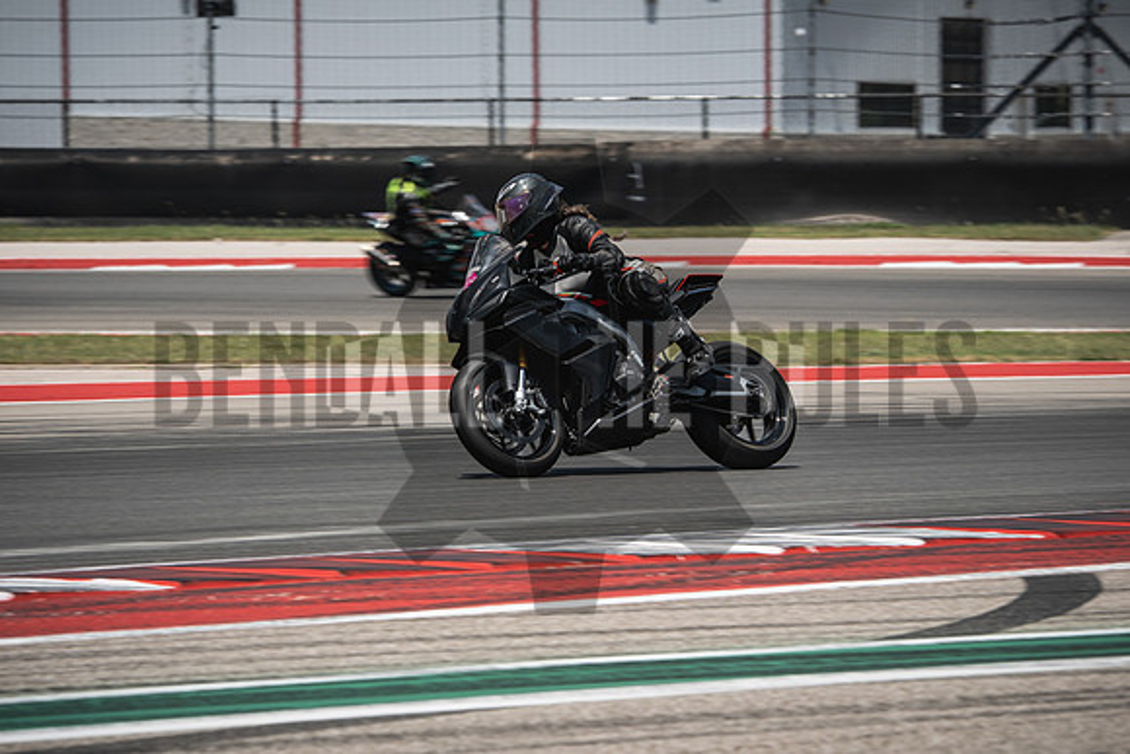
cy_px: 377
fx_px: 9418
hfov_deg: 6.9
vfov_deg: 4.6
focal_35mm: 300
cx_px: 565
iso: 160
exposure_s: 1/400
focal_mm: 200
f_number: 7.1
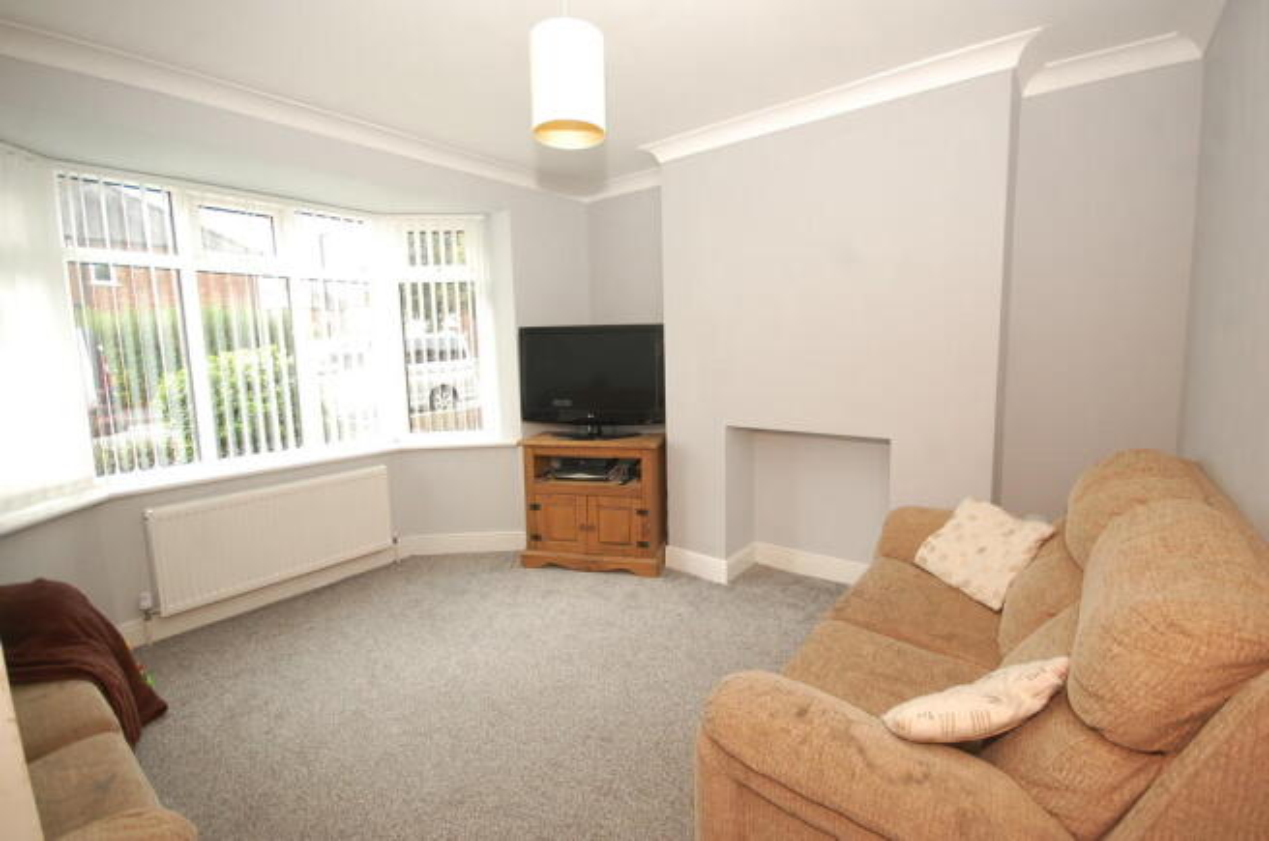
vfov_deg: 77.1
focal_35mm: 15
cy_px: 420
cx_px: 634
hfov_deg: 100.5
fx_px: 528
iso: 400
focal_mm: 10
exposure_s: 1/80
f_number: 4.5
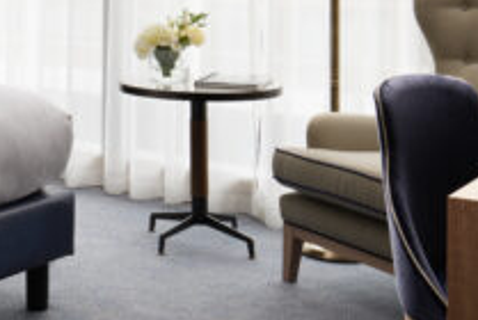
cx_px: -137
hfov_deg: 23.4
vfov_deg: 17.1
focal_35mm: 77
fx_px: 1024
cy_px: -43
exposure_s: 2
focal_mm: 21
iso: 50
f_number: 16
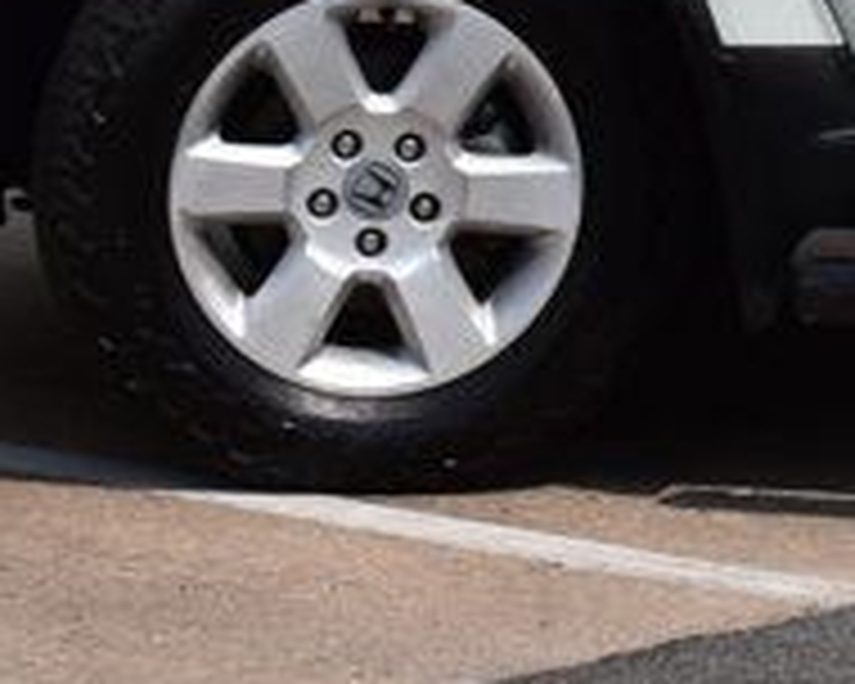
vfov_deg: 4.4
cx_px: 1683
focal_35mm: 349
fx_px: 8831
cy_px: -616
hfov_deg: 5.4
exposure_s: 1/500
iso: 200
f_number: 11
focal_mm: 46
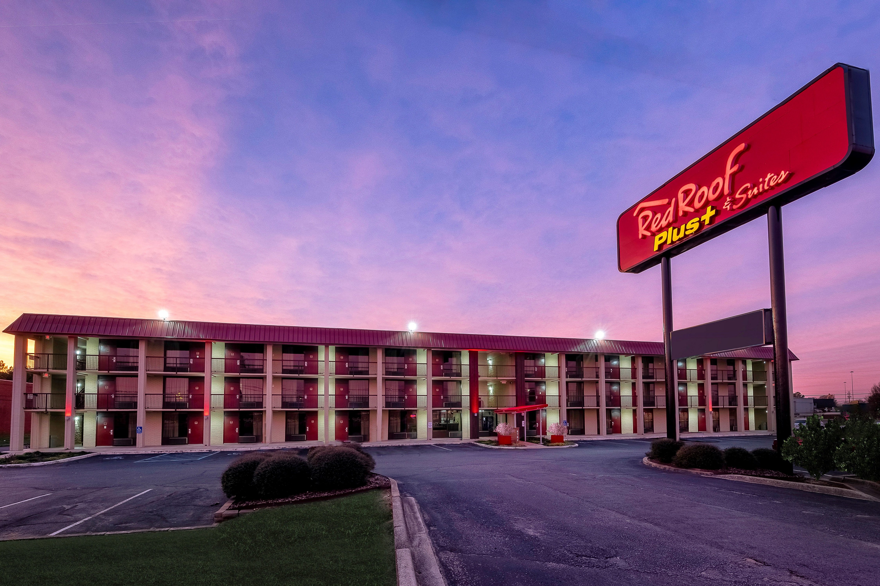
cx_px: 440
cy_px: 293
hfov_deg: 112.6
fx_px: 293
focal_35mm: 12
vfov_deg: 90.0
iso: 200
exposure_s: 1/80
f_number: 11
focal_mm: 8
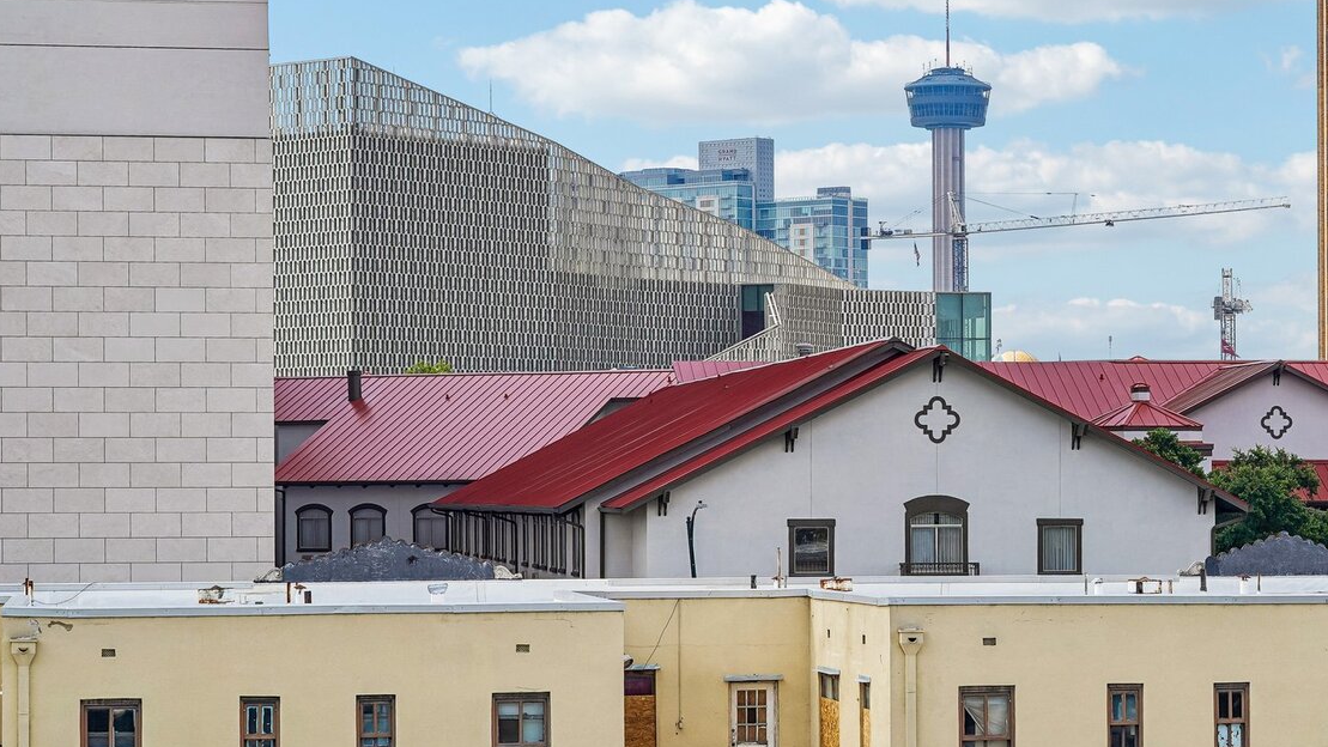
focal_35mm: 101
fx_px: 3557
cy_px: 181
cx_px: 958
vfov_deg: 12.0
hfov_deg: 21.0
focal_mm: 66
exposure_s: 1/320
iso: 100
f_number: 8
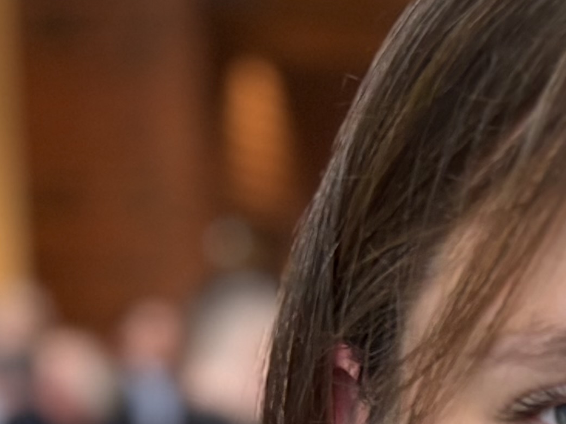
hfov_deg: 13.1
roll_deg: +0.1
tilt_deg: -10.4
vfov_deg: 9.8
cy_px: 790
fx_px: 2338
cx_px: 814
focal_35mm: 143
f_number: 1.6
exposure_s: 1/50
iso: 200
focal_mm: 5.96
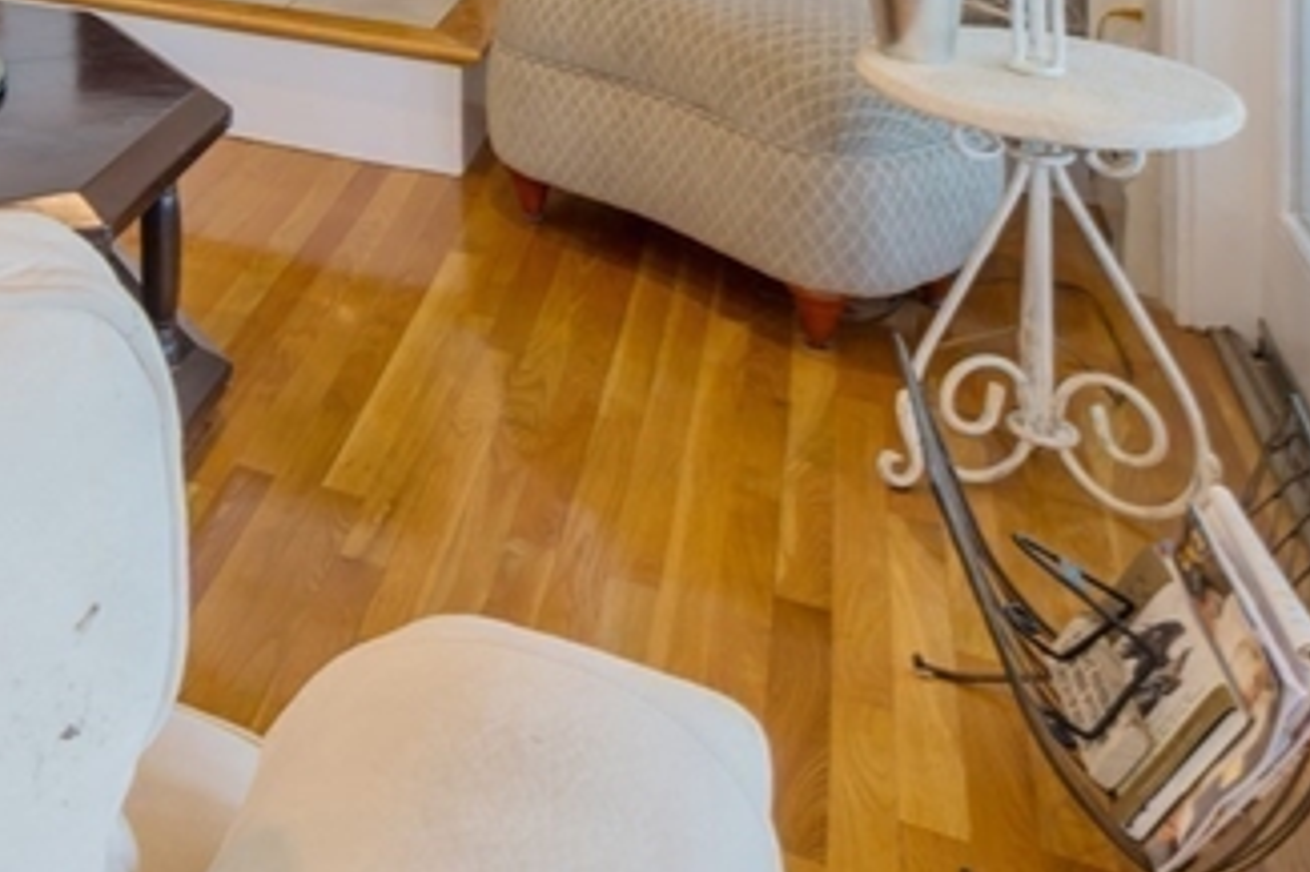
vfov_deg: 24.3
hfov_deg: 37.2
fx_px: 1600
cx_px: -137
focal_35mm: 44
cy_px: -416
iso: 100
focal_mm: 14
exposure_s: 1
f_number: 16
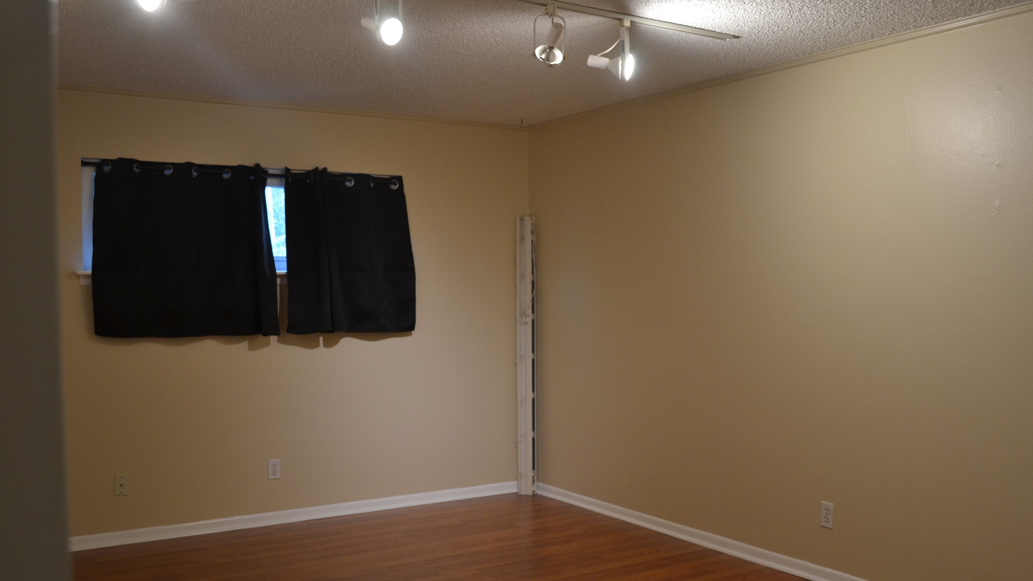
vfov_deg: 33.6
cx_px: 511
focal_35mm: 35
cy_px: 343
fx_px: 959
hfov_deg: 56.6
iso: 400
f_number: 4
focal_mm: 22
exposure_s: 1/60
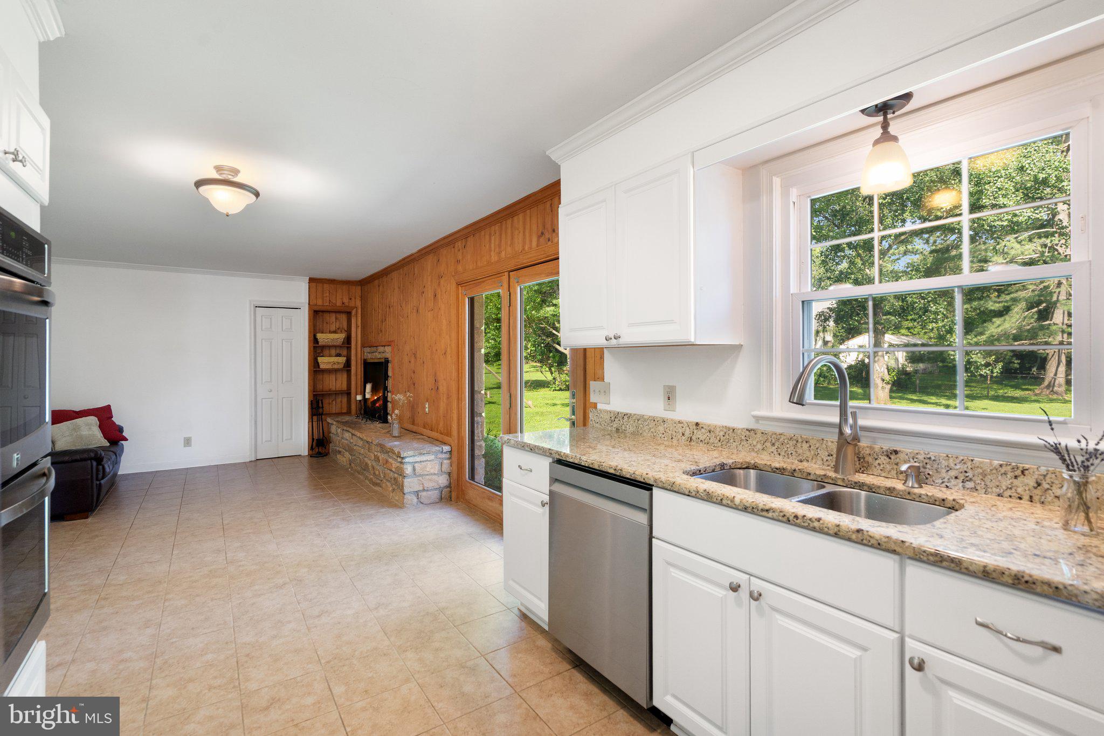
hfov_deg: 96.7
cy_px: 368
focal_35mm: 16
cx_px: 552
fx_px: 491
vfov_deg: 73.7
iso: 500
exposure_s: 1/125
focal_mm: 16
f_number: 8
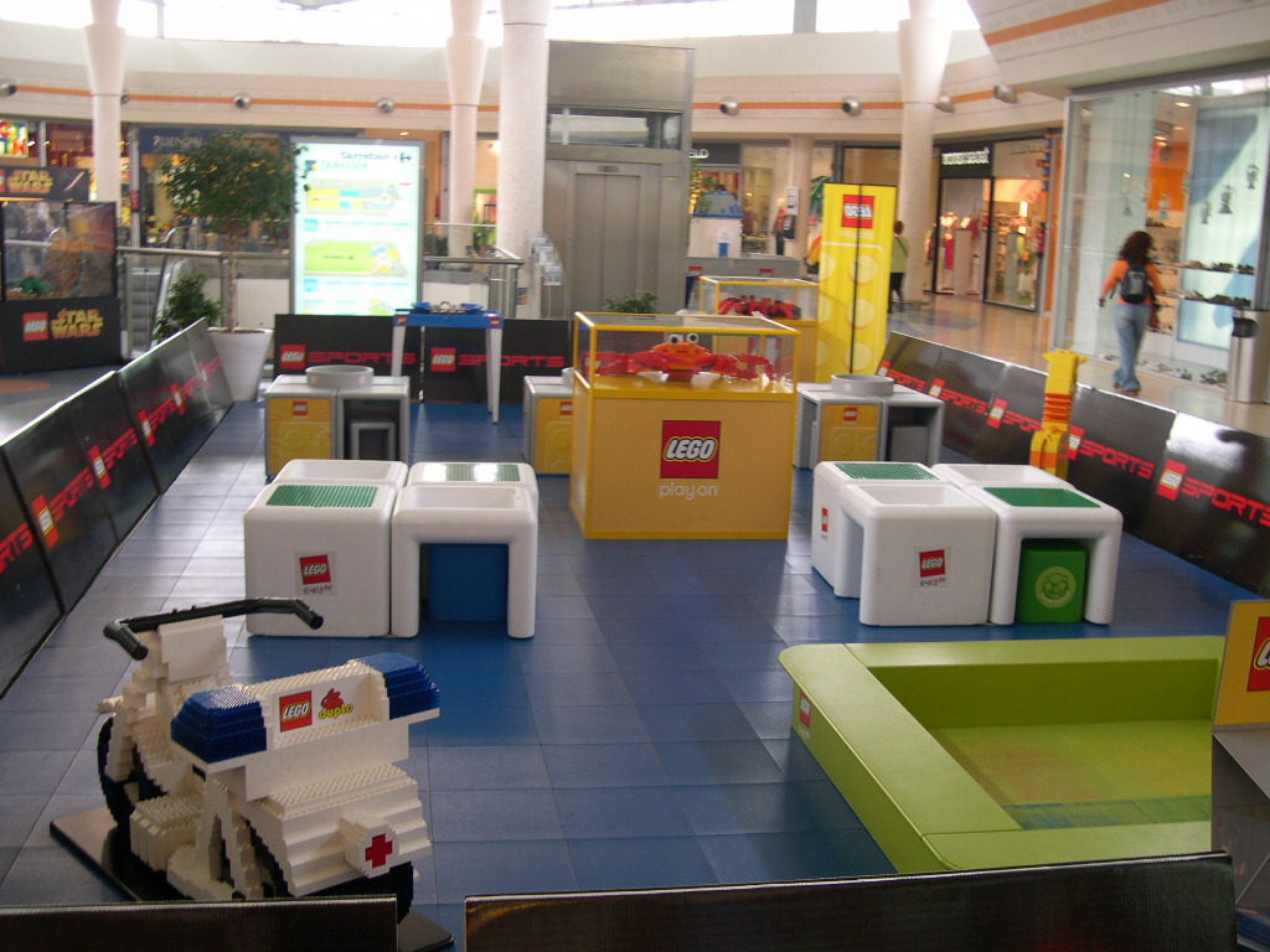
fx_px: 1394
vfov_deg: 37.7
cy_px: 476
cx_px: 635
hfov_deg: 49.0
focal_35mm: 38
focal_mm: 8
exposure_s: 1/30.4
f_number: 2.8
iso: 100
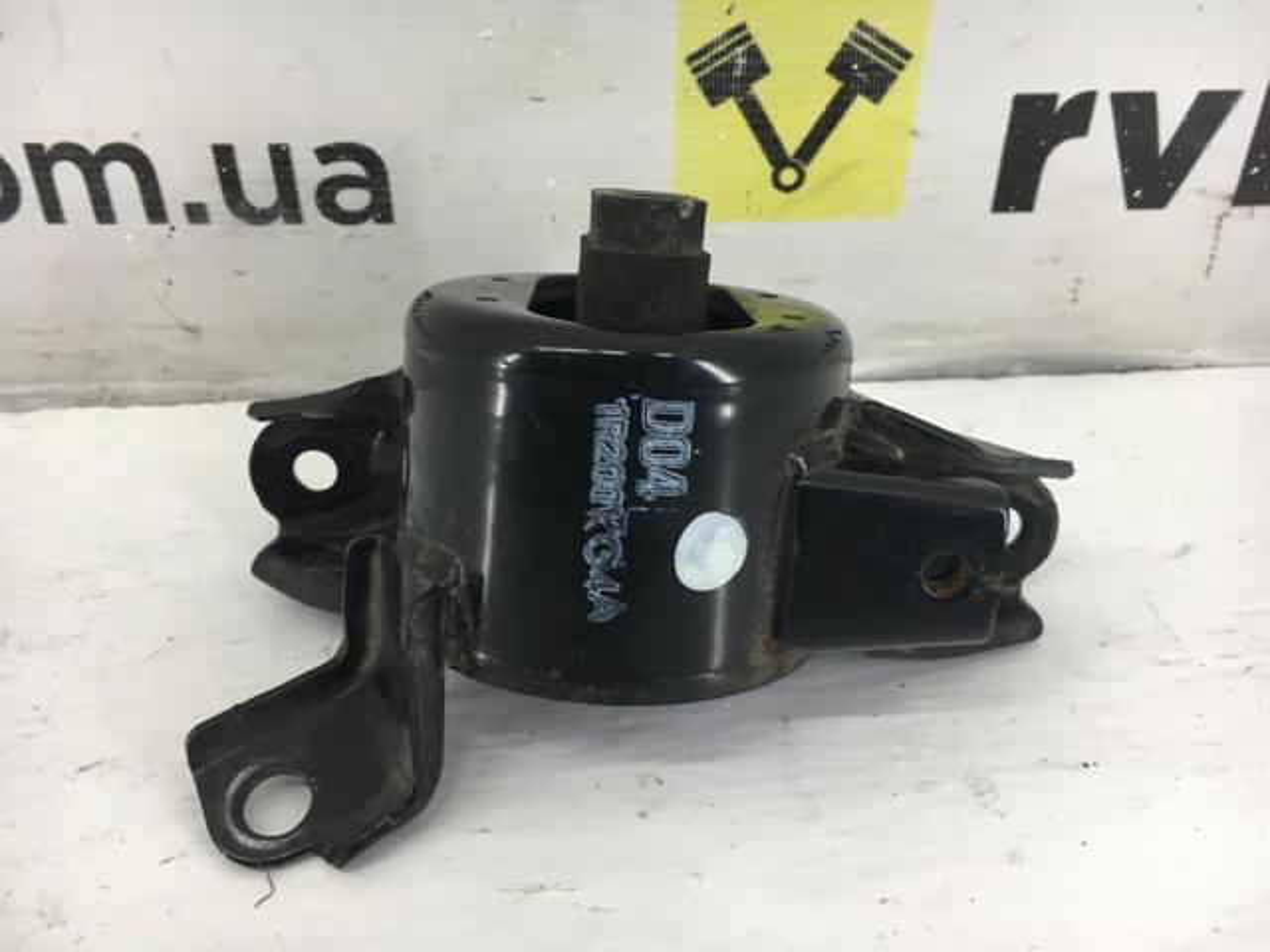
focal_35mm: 29
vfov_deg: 48.2
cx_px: 635
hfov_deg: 61.7
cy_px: 476
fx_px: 1064
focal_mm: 4.15
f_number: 2.2
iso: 25
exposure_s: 1/33
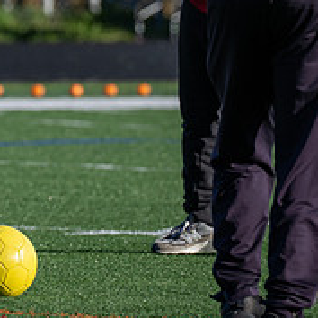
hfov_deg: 2.0
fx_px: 9229
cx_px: -259
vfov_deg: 2.0
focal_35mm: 888
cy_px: -114
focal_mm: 200
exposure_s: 1/1600
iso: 64
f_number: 4
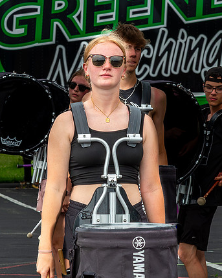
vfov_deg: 6.4
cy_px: 135
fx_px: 2481
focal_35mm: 302
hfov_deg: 5.1
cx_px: 113
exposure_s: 1/320
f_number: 13
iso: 1250
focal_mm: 120
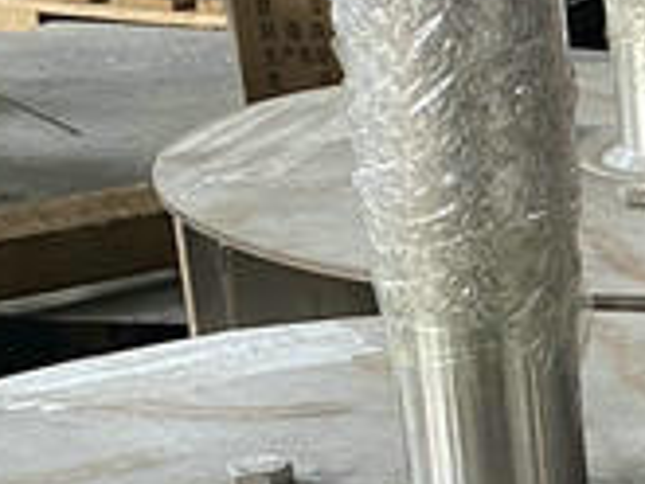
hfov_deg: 13.4
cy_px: 765
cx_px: 1290
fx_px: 2349
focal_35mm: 126
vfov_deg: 11.2
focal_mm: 4.25
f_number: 1.8
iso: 125
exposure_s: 1/66
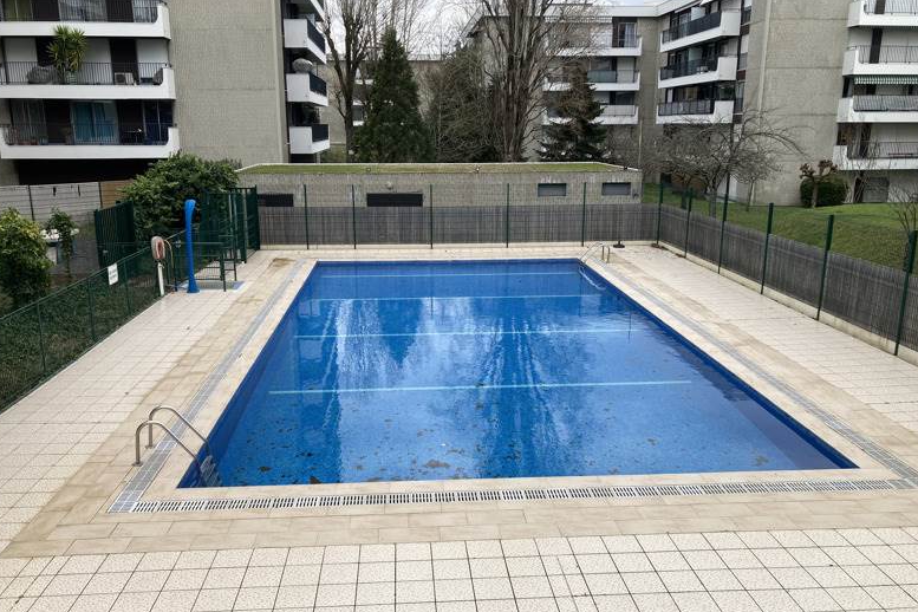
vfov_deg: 43.6
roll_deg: +0.1
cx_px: 455
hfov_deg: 61.9
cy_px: 311
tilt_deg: -14.1
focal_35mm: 30
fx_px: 765
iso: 20
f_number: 1.8
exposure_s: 1/267
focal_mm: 3.99
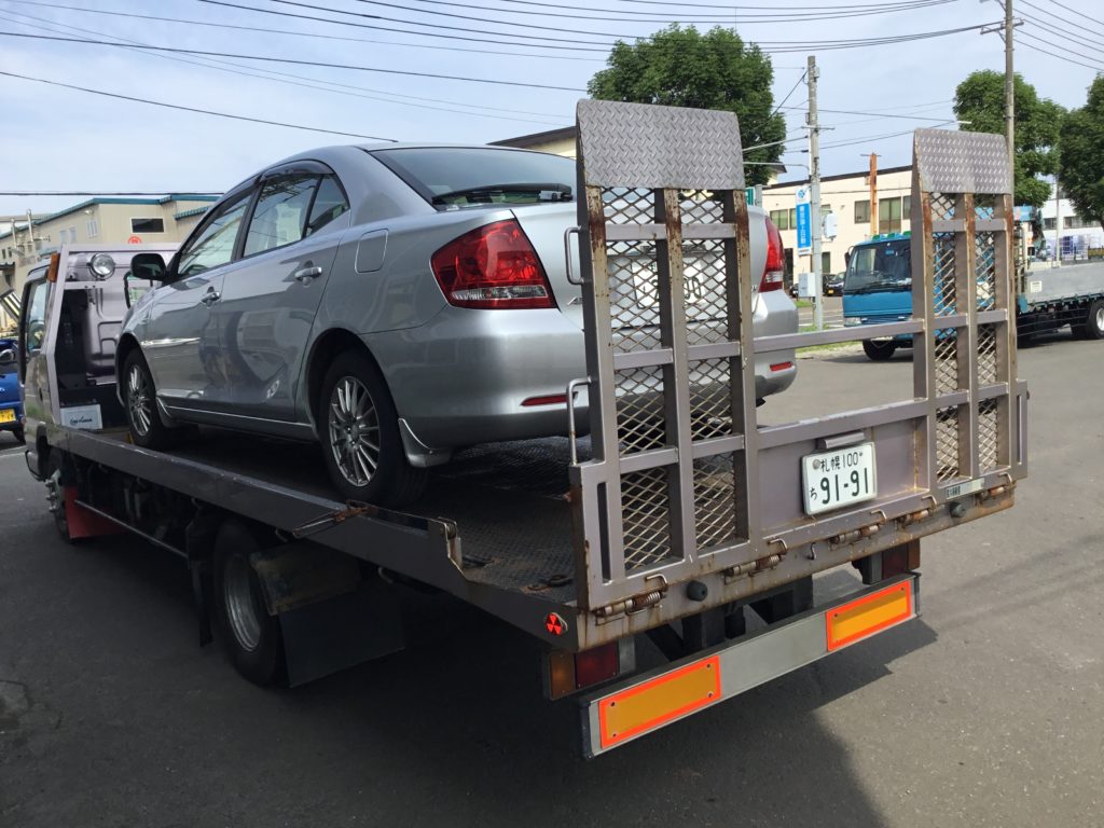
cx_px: 552
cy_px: 414
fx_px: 989
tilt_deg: -6.8
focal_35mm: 31
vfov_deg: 45.4
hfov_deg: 58.4
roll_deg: +3.0
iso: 25
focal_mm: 3.3
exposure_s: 1/1101
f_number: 2.4
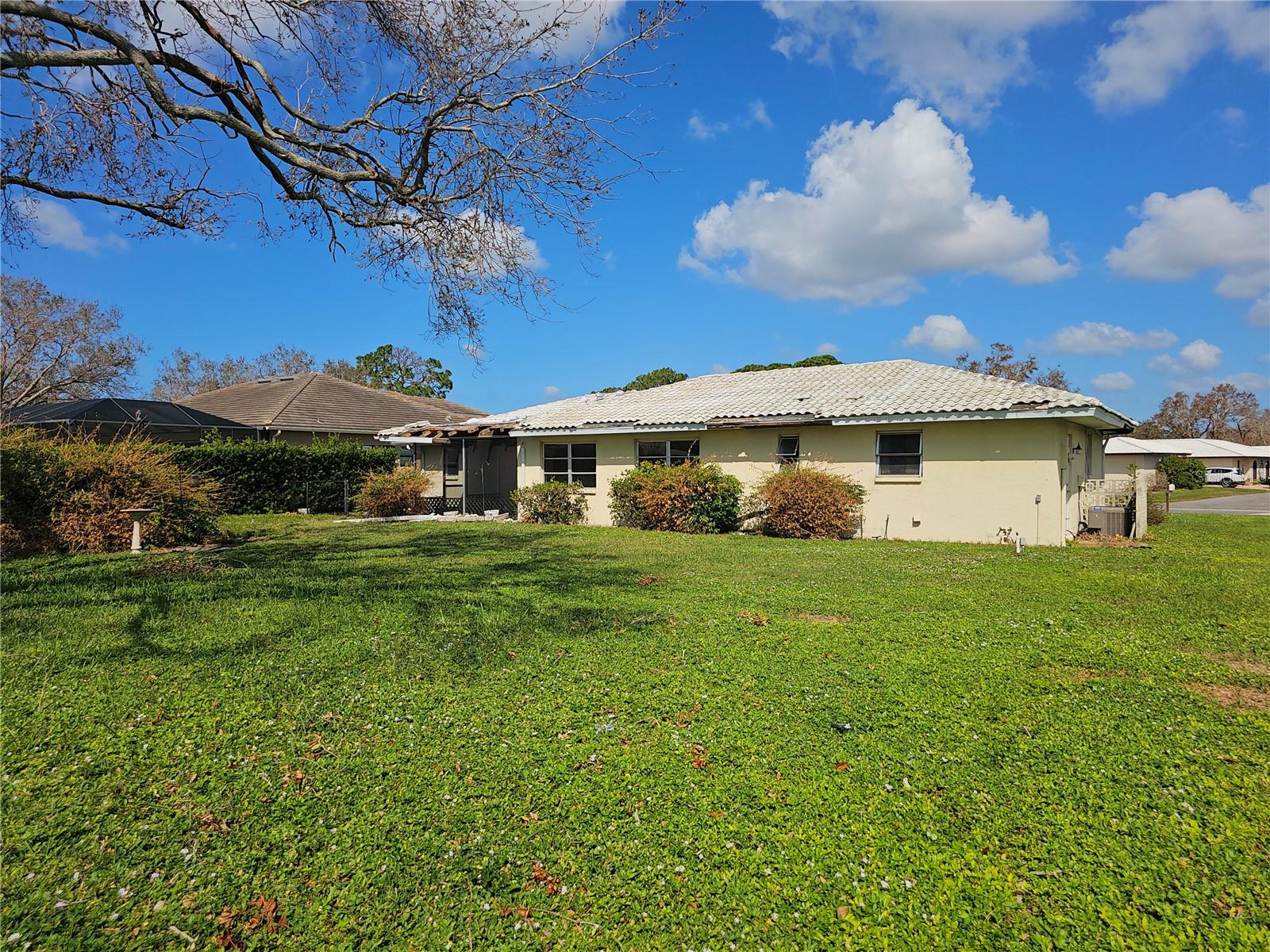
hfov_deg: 73.9
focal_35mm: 23
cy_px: 476
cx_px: 635
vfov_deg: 58.9
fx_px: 844
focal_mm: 6.3
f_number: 1.7
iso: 10
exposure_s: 1/1814
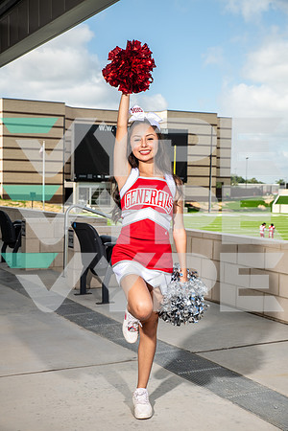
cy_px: 216
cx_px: 144
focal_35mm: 55
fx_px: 660
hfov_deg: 24.6
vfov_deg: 36.2
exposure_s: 1/320
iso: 100
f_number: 7.1
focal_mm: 55
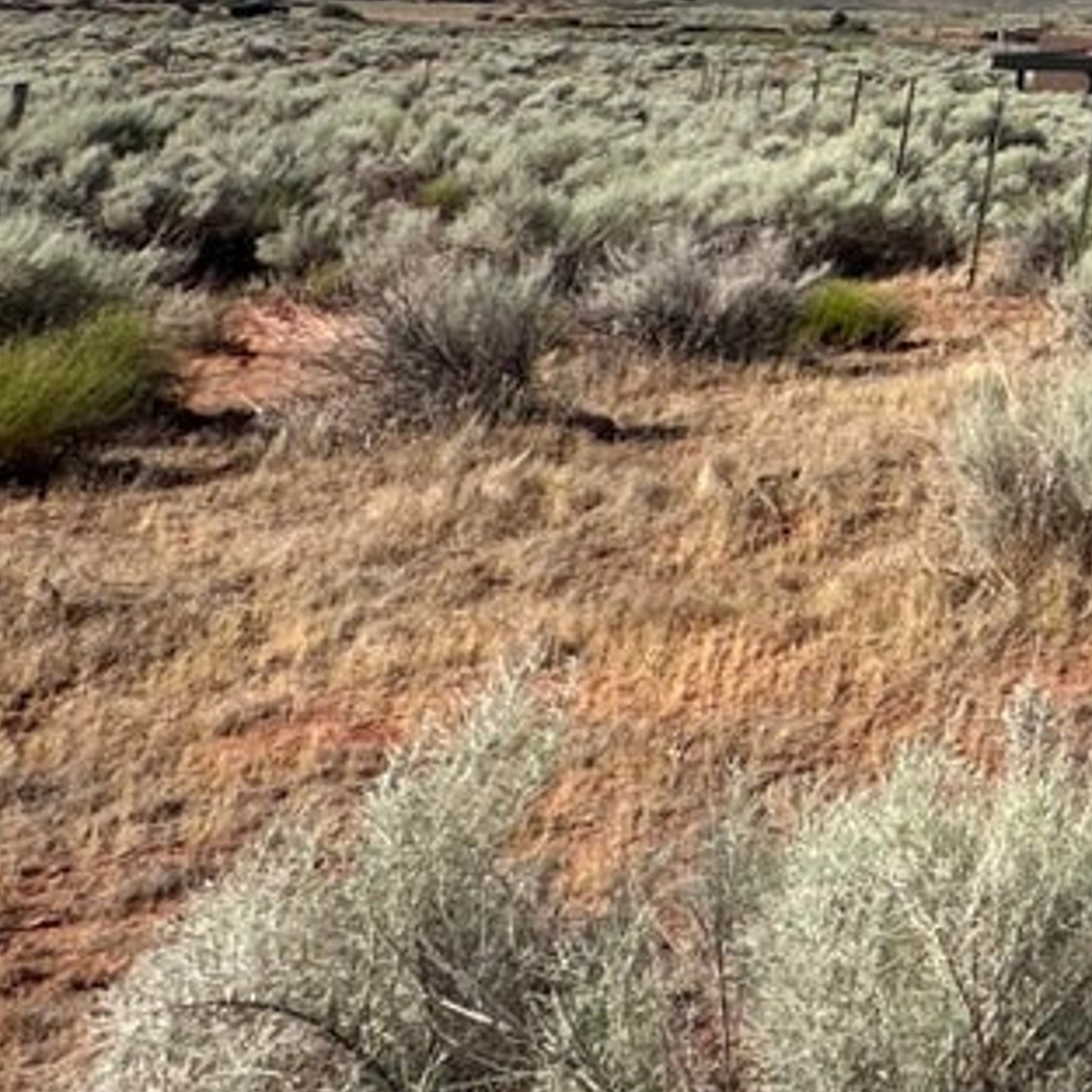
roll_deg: -1.8
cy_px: -328
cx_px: 2151
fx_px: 1927
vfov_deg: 26.7
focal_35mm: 54
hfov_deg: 19.4
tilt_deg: +10.3
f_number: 2.2
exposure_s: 1/2747
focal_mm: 2.22
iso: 50
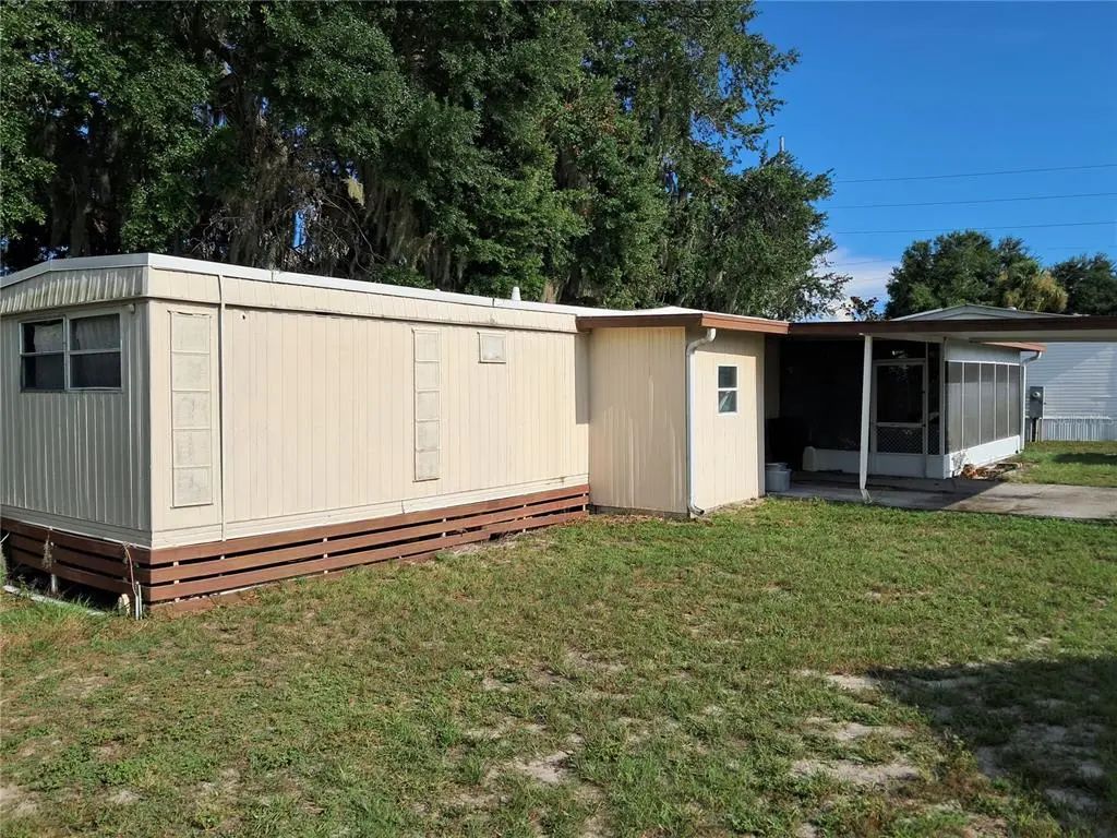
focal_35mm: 27
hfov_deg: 65.3
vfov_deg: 51.4
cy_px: 419
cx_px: 558
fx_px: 871
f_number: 1.8
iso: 50
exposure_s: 1/1122
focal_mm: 4
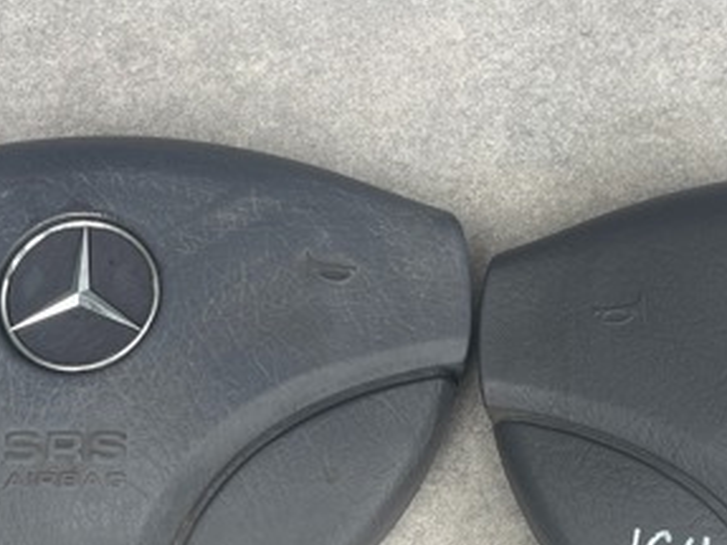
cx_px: 491
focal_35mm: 58
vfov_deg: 25.2
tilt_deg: -73.0
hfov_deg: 32.9
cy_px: 321
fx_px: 1218
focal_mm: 5.1
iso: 50
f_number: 1.6
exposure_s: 1/442
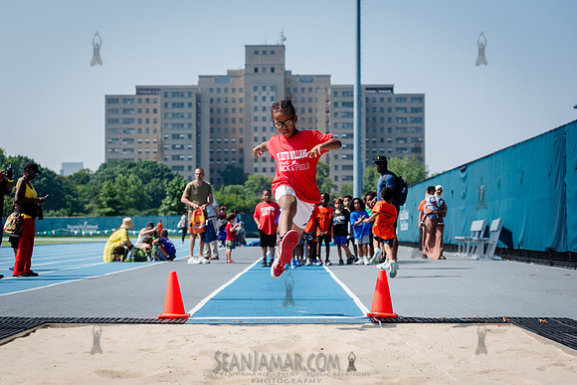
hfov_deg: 24.0
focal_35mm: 85
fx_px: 1357
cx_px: 279
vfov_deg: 16.2
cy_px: 193
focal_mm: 80
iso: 400
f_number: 5
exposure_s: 1/2000
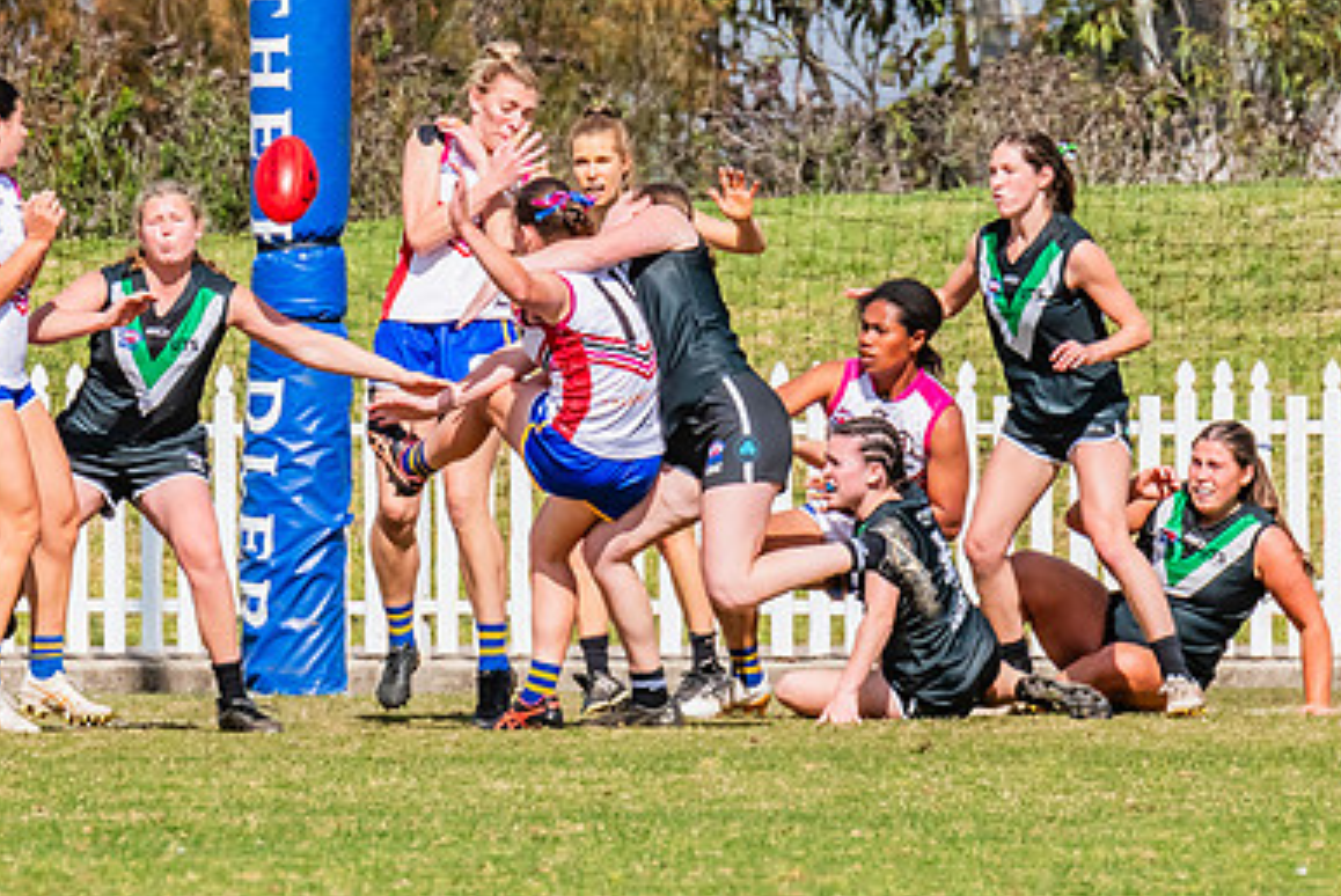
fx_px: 40445
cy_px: 368
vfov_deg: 1.3
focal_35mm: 1085
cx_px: 417
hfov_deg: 1.9
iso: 800
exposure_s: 1/1250
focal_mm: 420
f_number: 14
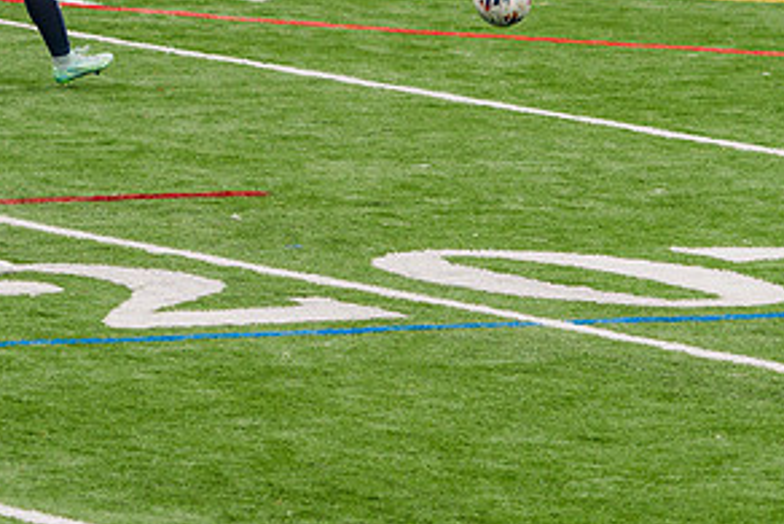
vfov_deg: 2.6
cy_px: 58
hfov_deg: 3.9
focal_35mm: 524
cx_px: 323
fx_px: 11417
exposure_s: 1/1600
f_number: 5.6
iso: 500
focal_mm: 200
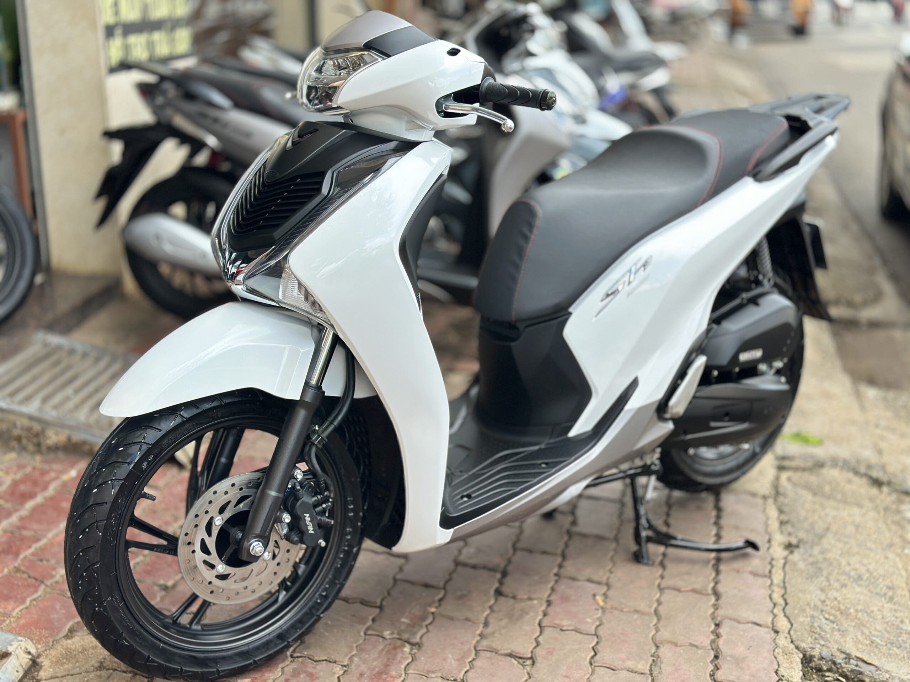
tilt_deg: -14.7
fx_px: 1262
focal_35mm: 48
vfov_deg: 30.3
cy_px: 341
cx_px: 455
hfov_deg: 39.7
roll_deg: +0.2
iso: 80
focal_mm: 6.86
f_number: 1.78
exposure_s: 1/503
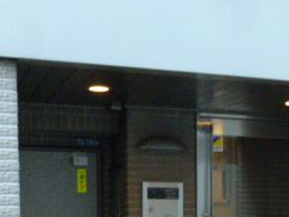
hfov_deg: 26.4
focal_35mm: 72
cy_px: 245
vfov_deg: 19.5
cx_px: 240
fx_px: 601
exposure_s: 1/40
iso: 800
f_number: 3.1
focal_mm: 5
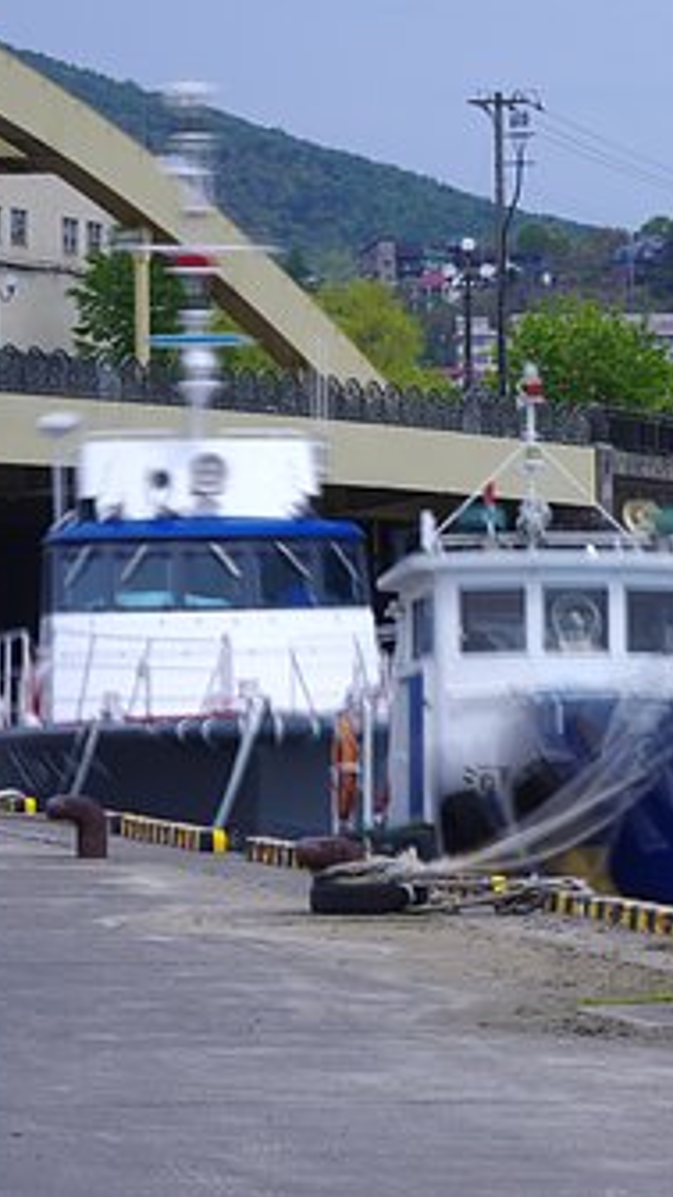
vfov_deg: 10.3
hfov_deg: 5.8
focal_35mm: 210
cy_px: 597
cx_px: 805
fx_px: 6662
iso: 100
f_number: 11
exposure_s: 4
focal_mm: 87.5
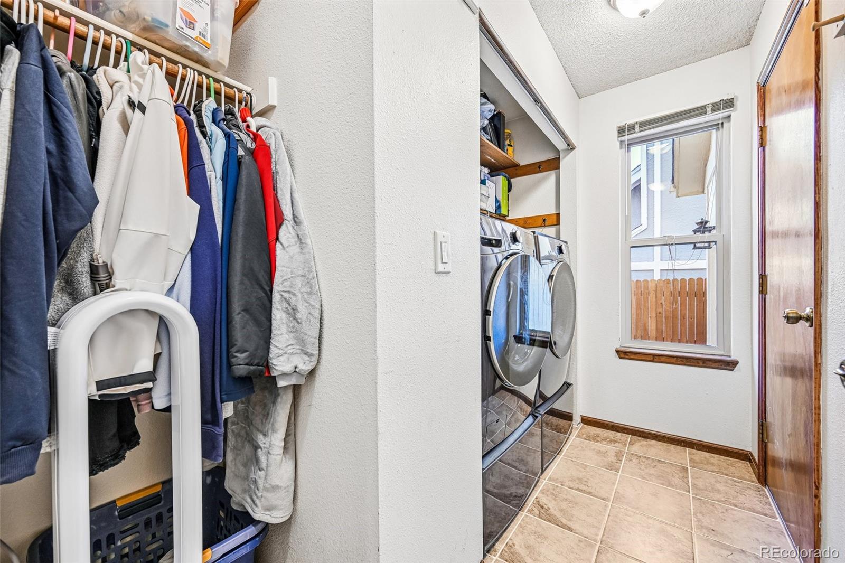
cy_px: 282
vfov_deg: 81.2
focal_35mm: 14
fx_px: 329
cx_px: 422
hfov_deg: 104.3
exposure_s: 1/10
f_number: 8
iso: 400
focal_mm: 14
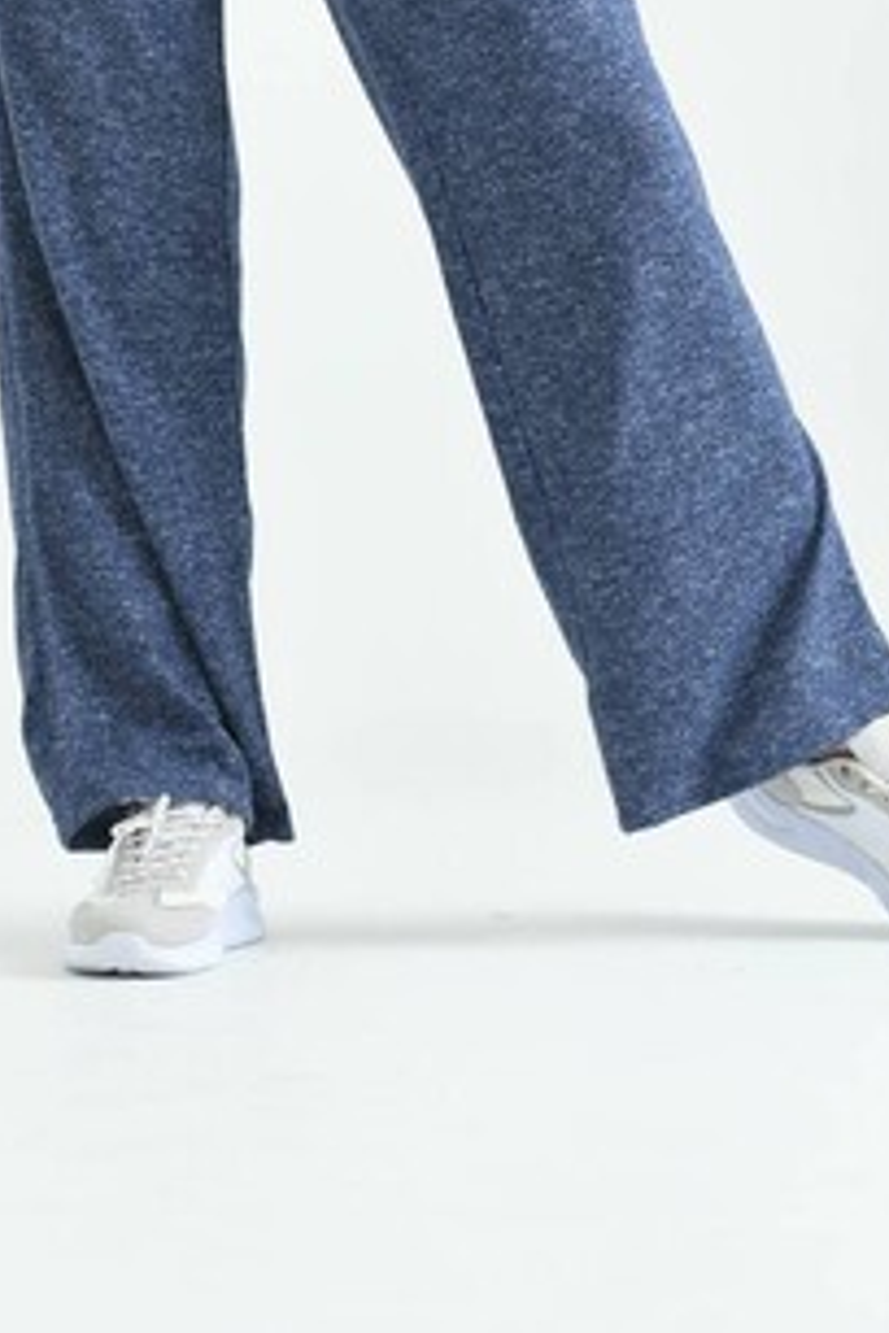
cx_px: 405
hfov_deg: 6.8
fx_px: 7445
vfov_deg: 10.1
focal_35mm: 201
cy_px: -288
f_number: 5.6
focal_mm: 82
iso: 100
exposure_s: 1/125
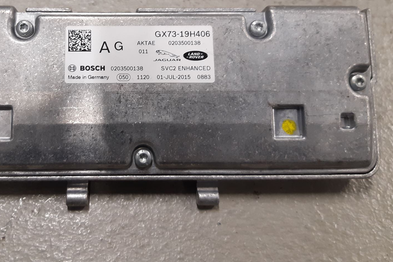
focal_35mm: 39
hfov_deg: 48.5
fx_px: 426
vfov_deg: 33.7
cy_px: 76
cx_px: 125
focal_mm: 3.93
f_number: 1.7
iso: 125
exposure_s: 1/50
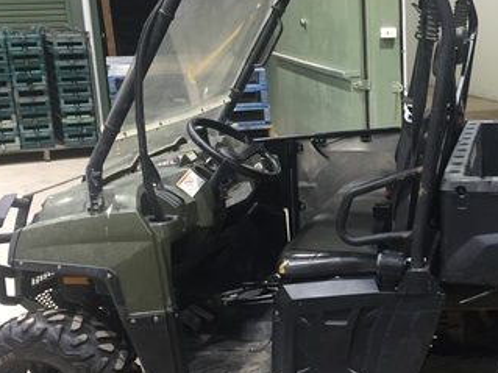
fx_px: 863
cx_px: 398
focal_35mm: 60
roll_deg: -0.6
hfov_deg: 31.4
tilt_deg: -15.4
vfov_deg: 24.3
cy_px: 243
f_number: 2.2
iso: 125
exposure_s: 1/33
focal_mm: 4.15
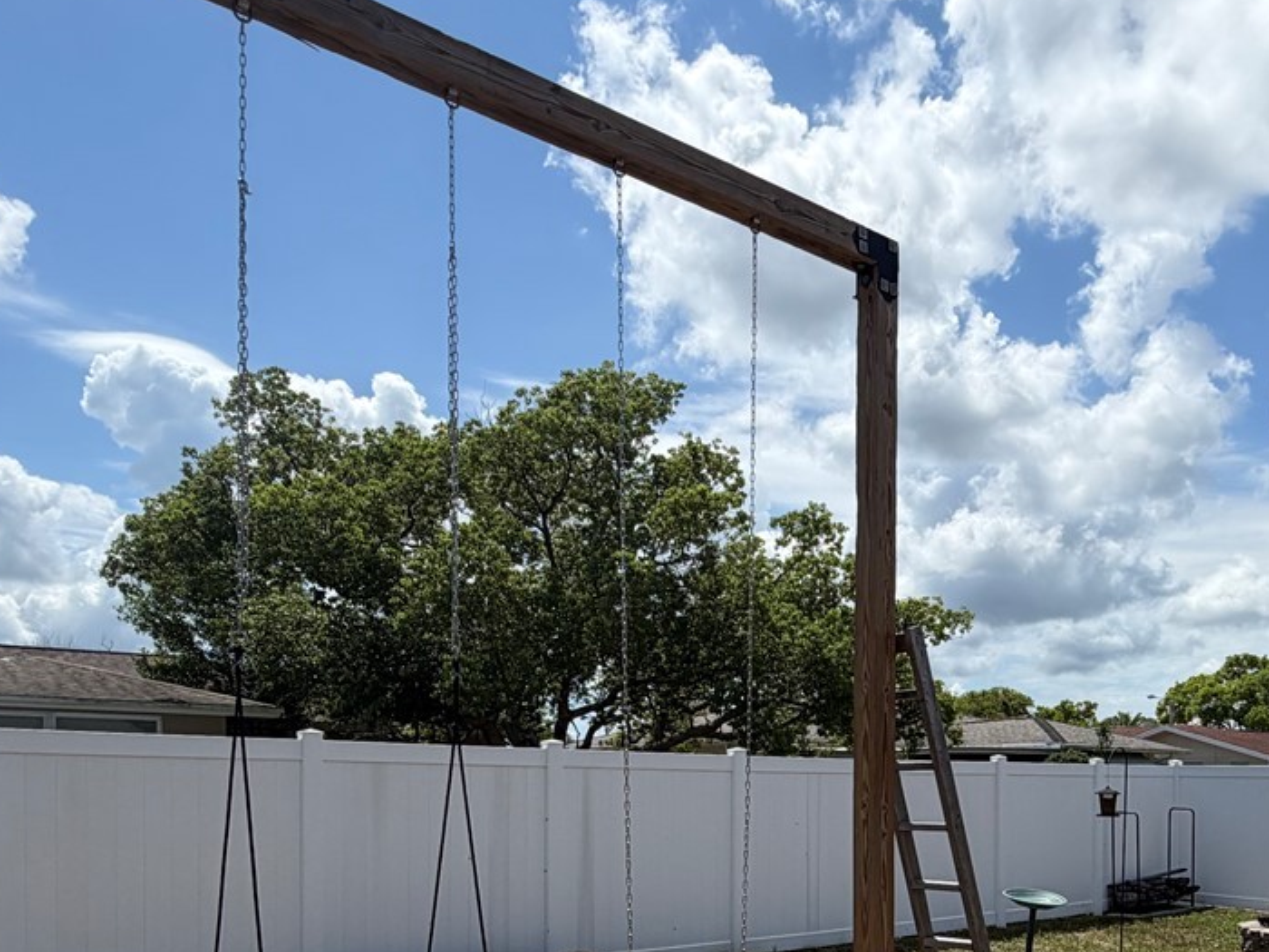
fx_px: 1173
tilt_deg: +4.7
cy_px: 800
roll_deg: +0.9
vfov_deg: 41.7
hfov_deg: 56.0
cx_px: 814
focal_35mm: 32
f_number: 2.2
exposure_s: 1/1399
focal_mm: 2.22
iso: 20
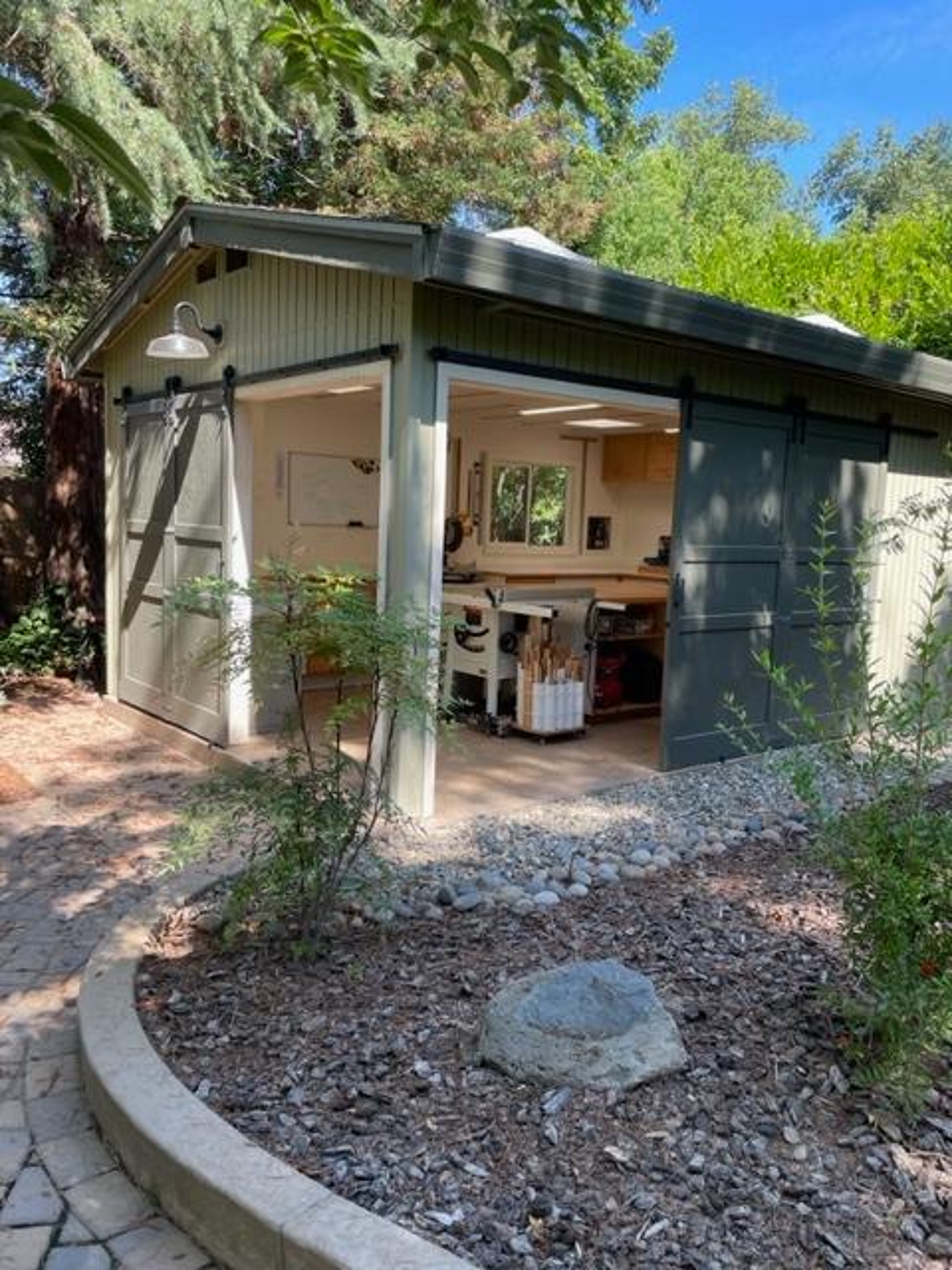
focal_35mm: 26
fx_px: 953
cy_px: 635
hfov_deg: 53.1
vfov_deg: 67.3
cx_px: 476
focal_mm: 4.2
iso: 32
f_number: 1.6
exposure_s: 1/317
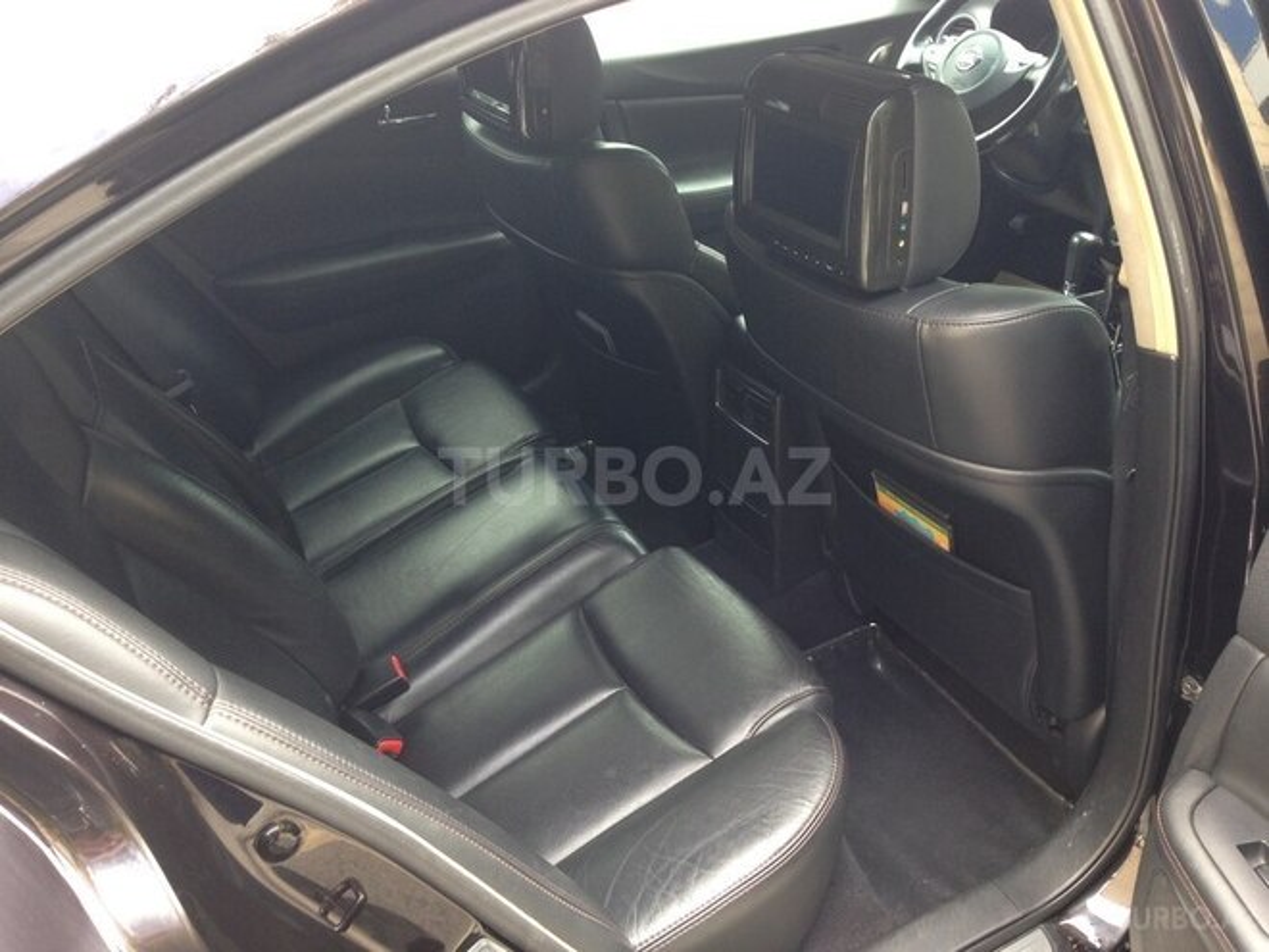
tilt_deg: -30.2
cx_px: 634
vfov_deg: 42.9
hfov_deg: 55.4
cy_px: 476
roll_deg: +3.0
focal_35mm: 33
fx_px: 1210
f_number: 2.4
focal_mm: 4.12
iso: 50
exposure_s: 1/40
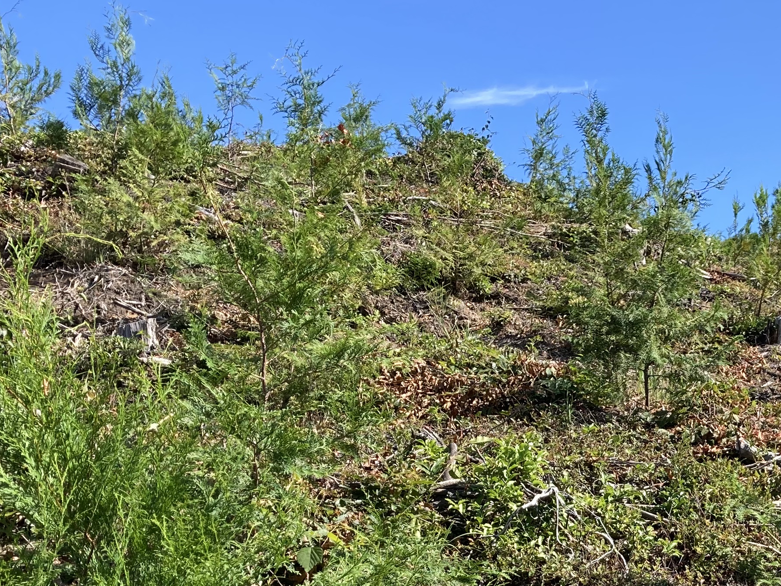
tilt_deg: +0.0
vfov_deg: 22.5
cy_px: 560
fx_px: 1421
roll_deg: +3.1
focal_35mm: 63
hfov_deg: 29.5
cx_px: 692
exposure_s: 1/813
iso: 20
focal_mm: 3.99
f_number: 1.8
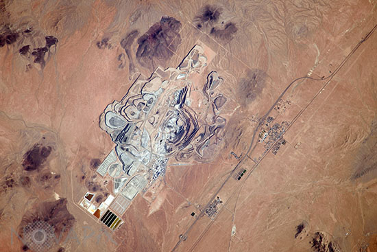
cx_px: 188
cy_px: 126
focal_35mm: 1000
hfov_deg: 2.1
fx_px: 10474
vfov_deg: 1.4
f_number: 6.7
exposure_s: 1/640
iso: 200
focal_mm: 1000
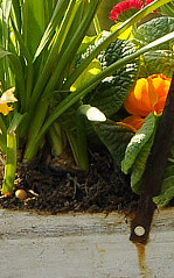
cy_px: 63
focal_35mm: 1074
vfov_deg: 2.0
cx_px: 42
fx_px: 8167
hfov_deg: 1.2
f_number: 11
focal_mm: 105
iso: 250
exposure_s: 1/125
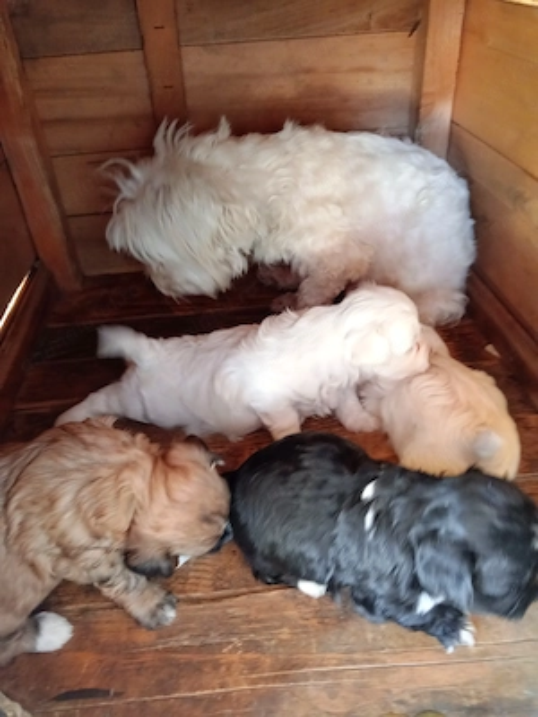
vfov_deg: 65.3
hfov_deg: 51.4
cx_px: 269
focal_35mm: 27
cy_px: 358
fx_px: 560
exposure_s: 1/30
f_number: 1.9
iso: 1642
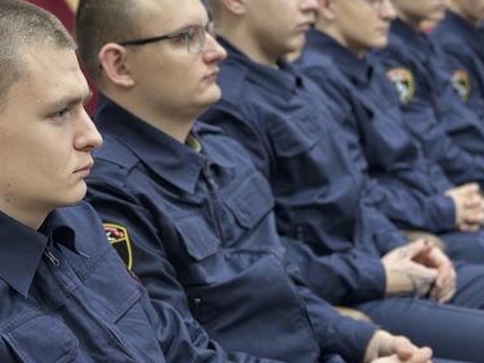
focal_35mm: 84
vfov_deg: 17.6
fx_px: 1175
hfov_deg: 23.3
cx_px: 205
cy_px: 208
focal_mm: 6.86
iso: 200
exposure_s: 1/50
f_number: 1.78
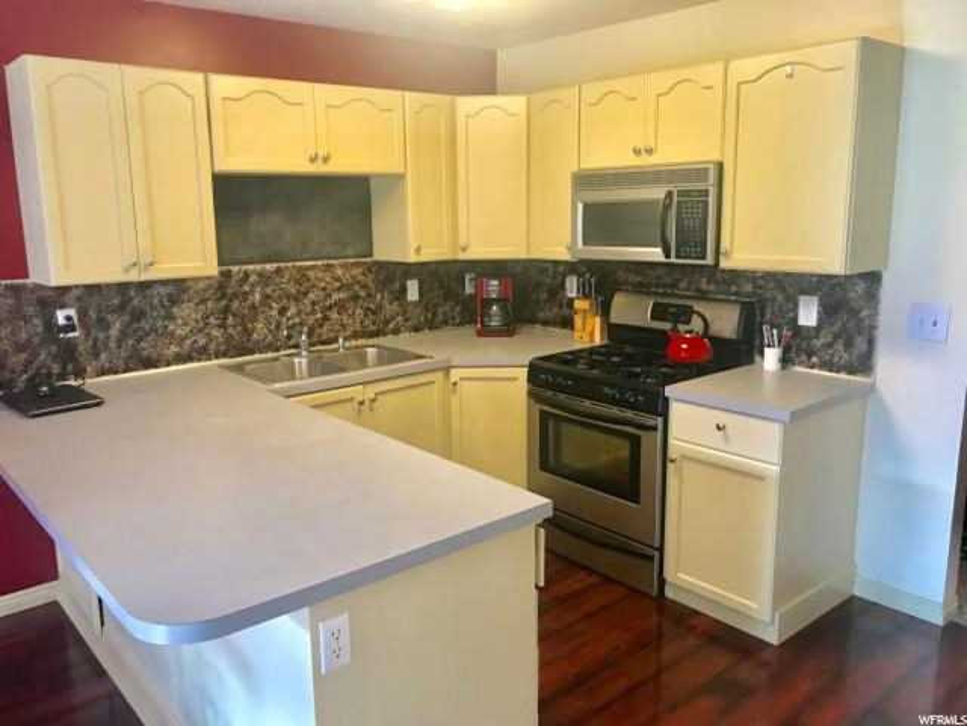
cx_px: 484
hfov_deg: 63.4
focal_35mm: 28
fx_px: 782
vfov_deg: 49.7
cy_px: 363
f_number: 1.8
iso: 40
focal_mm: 3.99
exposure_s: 1/15
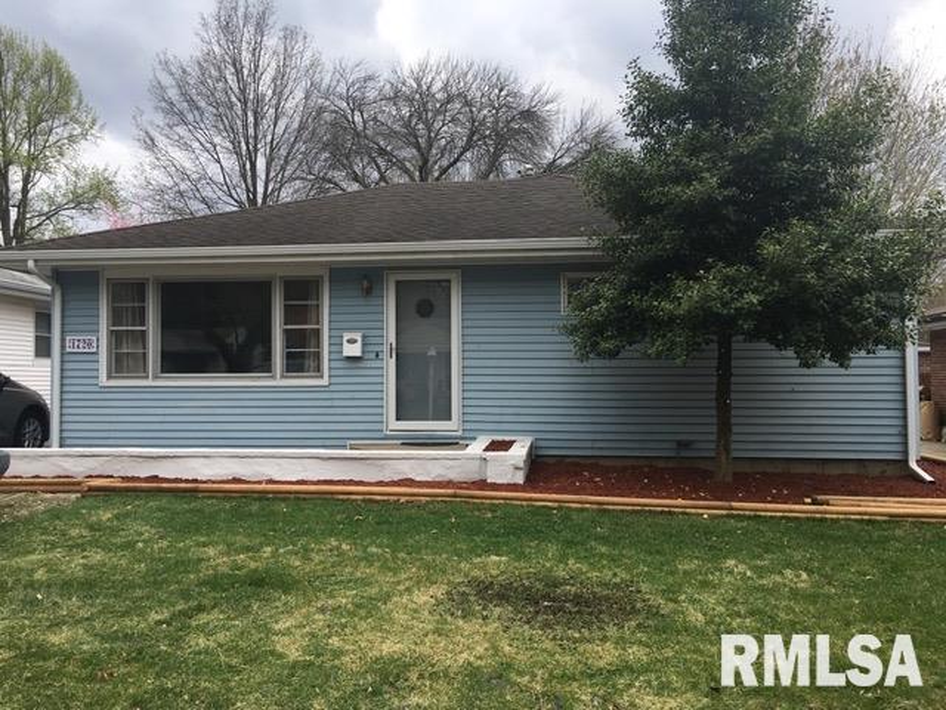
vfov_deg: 48.2
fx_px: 793
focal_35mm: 29
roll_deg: +0.0
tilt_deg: +2.3
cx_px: 473
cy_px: 355
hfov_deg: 61.7
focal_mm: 4.15
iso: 25
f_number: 2.2
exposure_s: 1/938
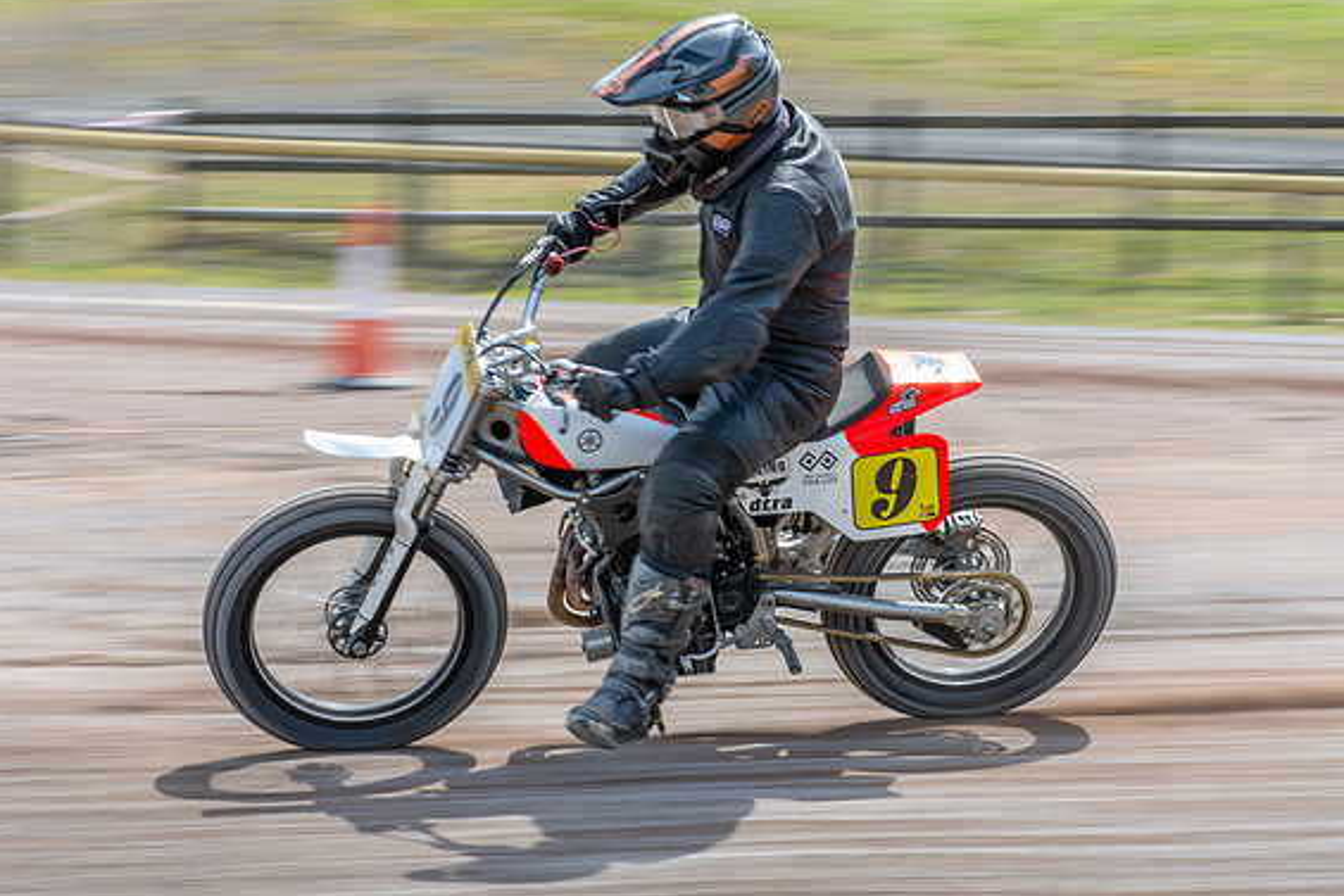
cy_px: 442
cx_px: 700
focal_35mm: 115
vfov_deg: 11.9
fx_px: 4294
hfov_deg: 17.8
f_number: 7.1
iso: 160
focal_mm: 62
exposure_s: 1/160
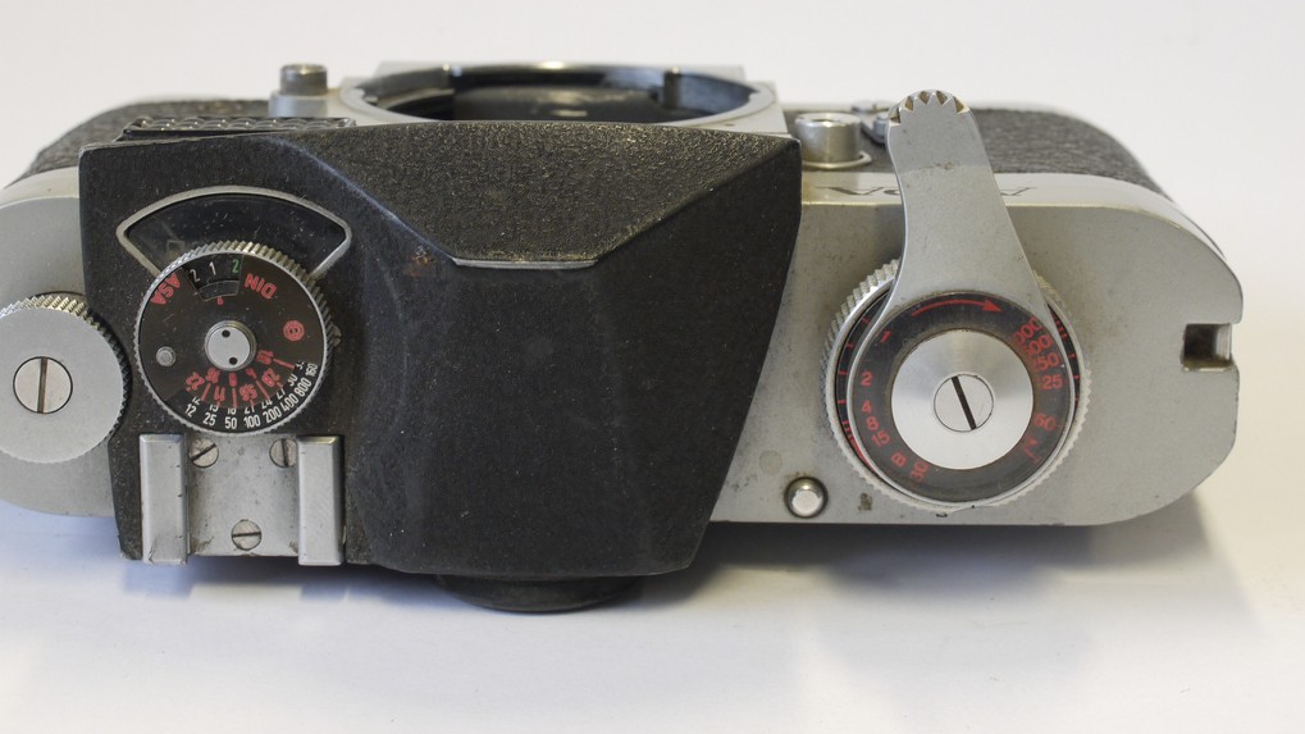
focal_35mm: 77
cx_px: 635
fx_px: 2664
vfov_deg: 15.6
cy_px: 213
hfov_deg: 27.5
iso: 400
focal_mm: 30
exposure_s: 1/15
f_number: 9
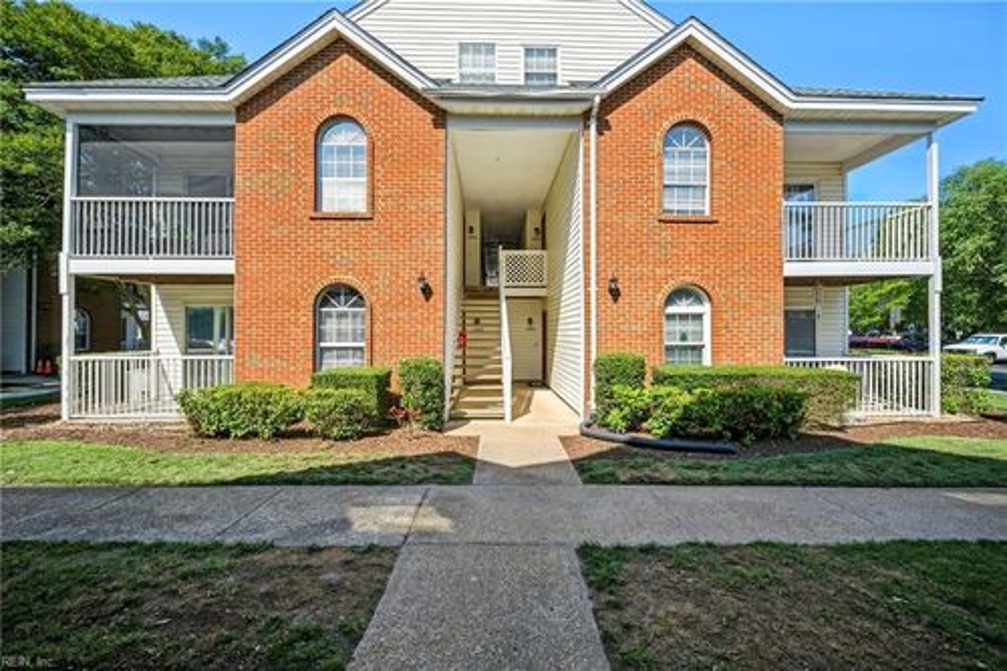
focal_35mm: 14
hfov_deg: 106.3
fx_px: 377
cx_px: 504
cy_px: 336
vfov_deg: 83.2
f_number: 8
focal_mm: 9
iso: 250
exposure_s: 1/200
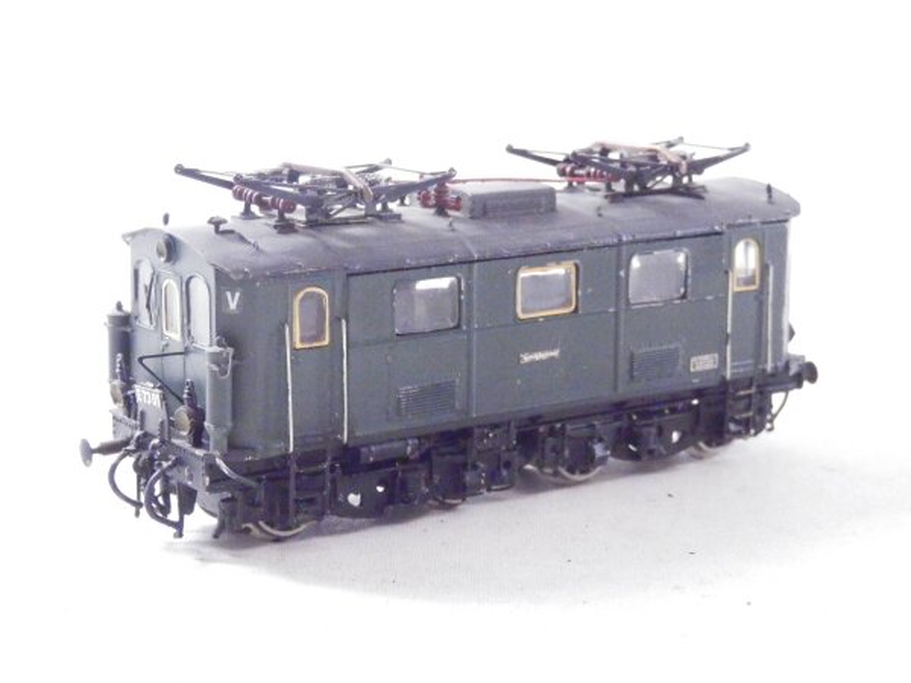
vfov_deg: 22.3
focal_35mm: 66
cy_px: 342
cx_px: 456
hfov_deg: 29.4
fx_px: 1737
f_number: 4.4
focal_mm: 11.9
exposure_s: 1/160
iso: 2500
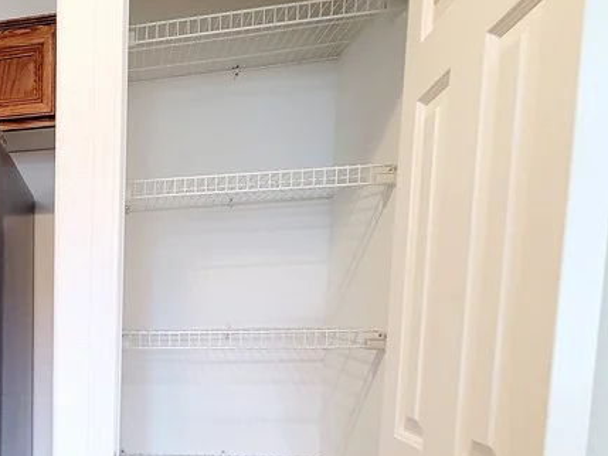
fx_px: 545
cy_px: 382
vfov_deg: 42.8
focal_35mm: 31
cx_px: -37
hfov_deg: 45.9
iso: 200
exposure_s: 1/60.2
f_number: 2.2
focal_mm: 2.2
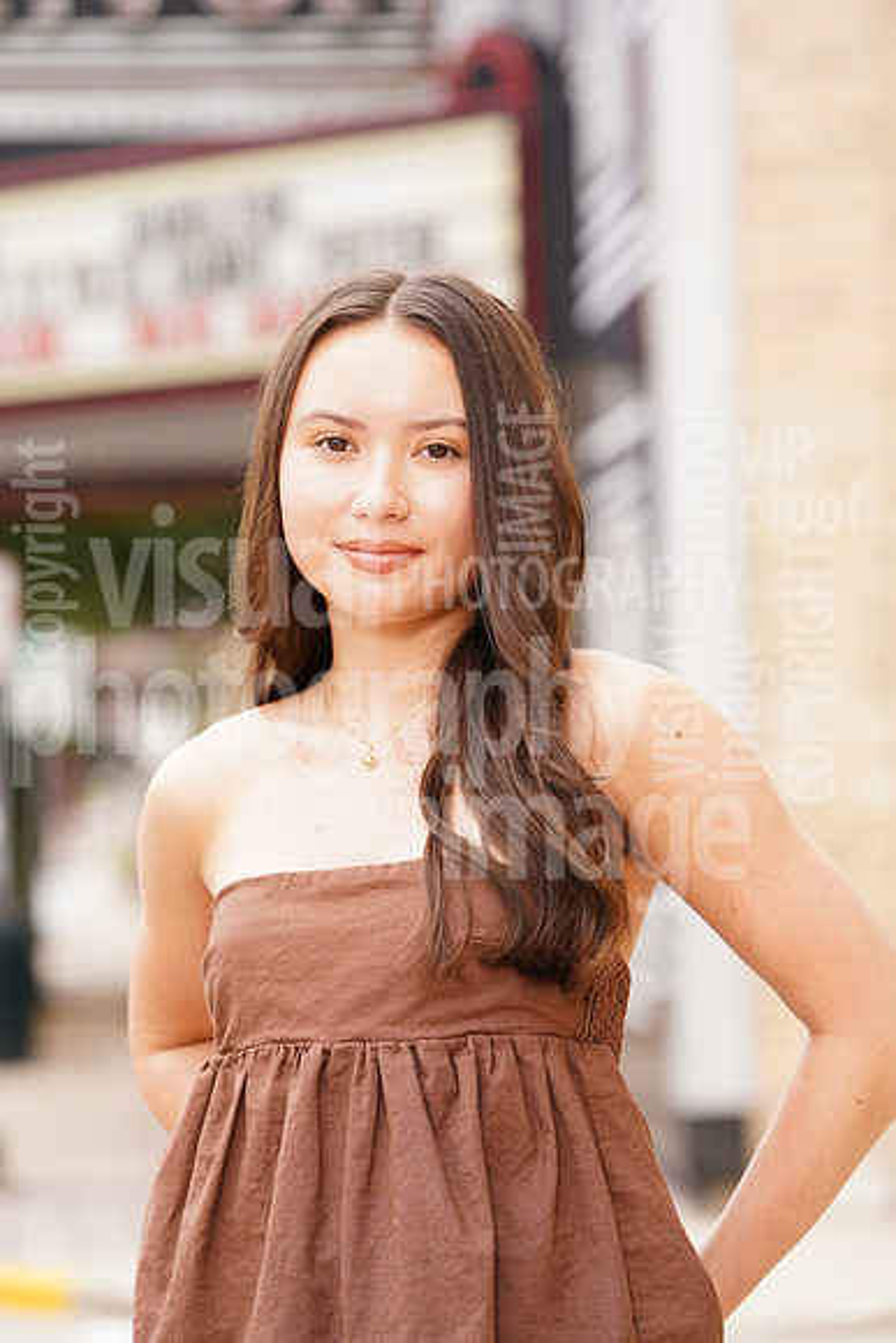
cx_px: 448
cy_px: 672
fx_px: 4850
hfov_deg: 10.6
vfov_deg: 15.8
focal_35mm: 130
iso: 100
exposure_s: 1/100
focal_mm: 130
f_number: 4.5
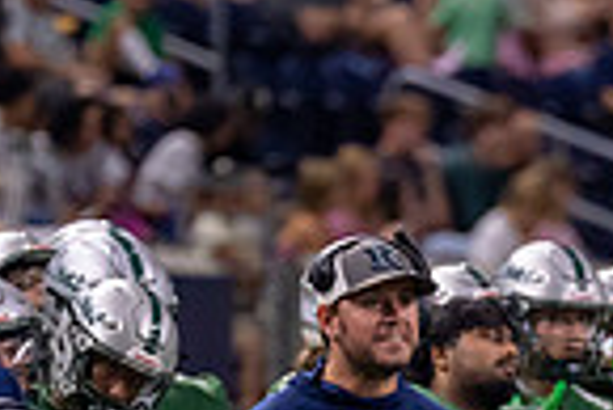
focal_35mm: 1157
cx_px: 454
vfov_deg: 1.2
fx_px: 19721
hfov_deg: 1.8
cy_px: 663
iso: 2500
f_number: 2.8
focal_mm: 200
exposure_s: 1/1000
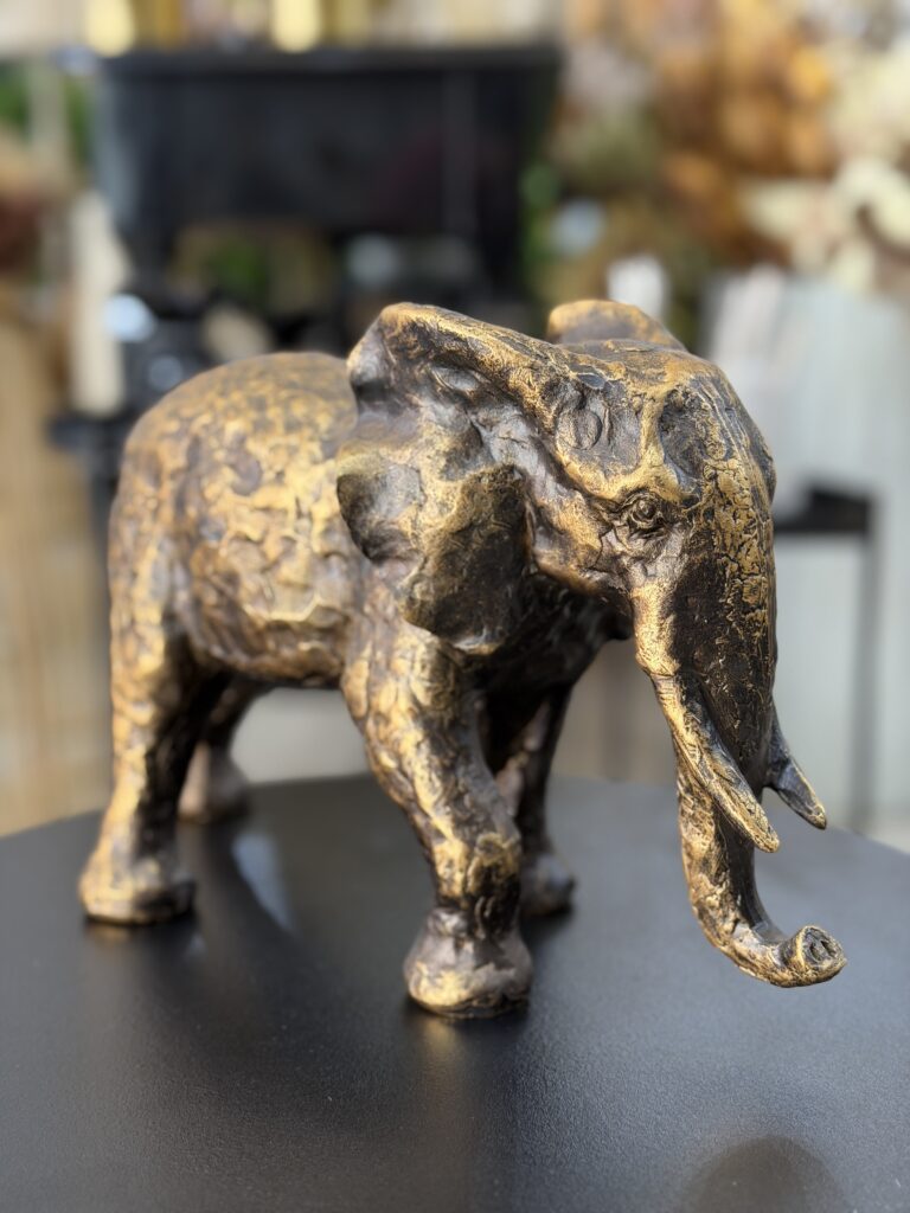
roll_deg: +0.8
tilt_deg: -11.4
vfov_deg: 39.7
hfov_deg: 30.3
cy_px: 606
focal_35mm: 48
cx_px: 455
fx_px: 1682
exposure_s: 1/60
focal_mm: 6.76
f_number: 1.78
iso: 160
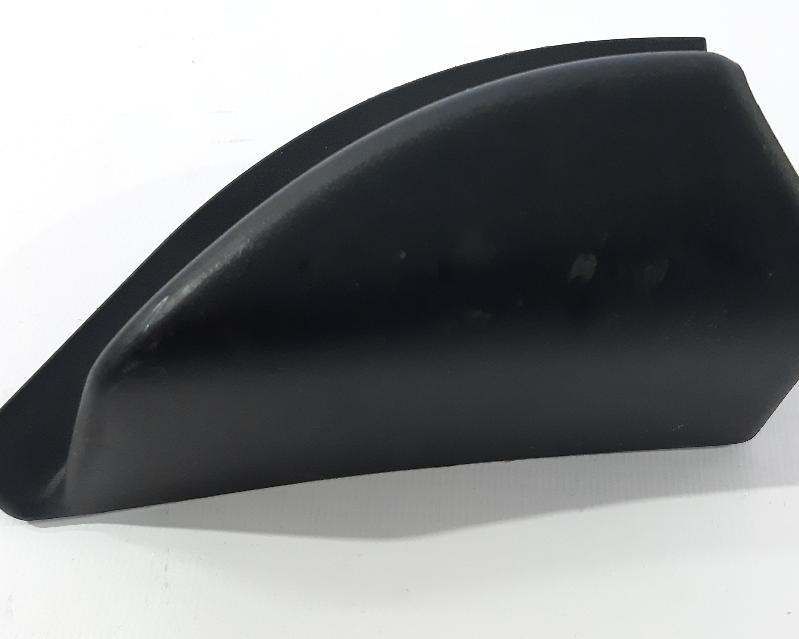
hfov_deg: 42.8
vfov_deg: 34.5
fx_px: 1017
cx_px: 460
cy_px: 208
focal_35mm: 43
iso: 200
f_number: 1.7
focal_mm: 3.93
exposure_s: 1/50
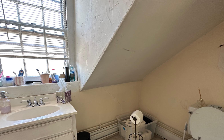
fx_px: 116
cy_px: 90
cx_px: 112
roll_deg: -0.2
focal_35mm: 19
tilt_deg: -13.1
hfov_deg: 88.0
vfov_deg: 61.2
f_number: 2.2
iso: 160
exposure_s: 1/60
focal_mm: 2.22
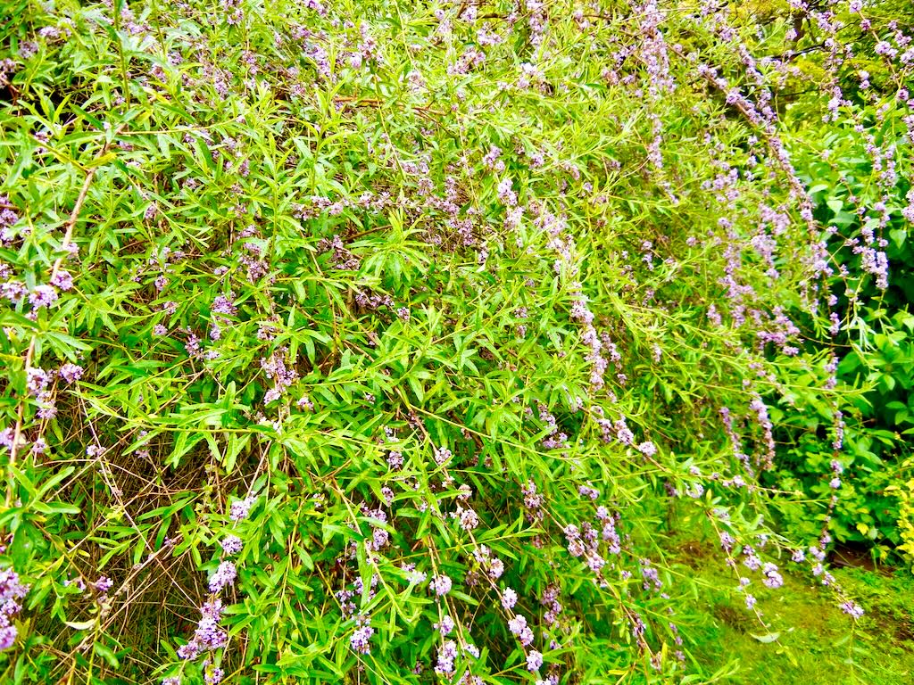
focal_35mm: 30
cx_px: 457
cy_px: 342
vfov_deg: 46.8
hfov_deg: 60.0
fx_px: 792
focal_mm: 5.4
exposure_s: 1/66.5
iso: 160
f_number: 3.5
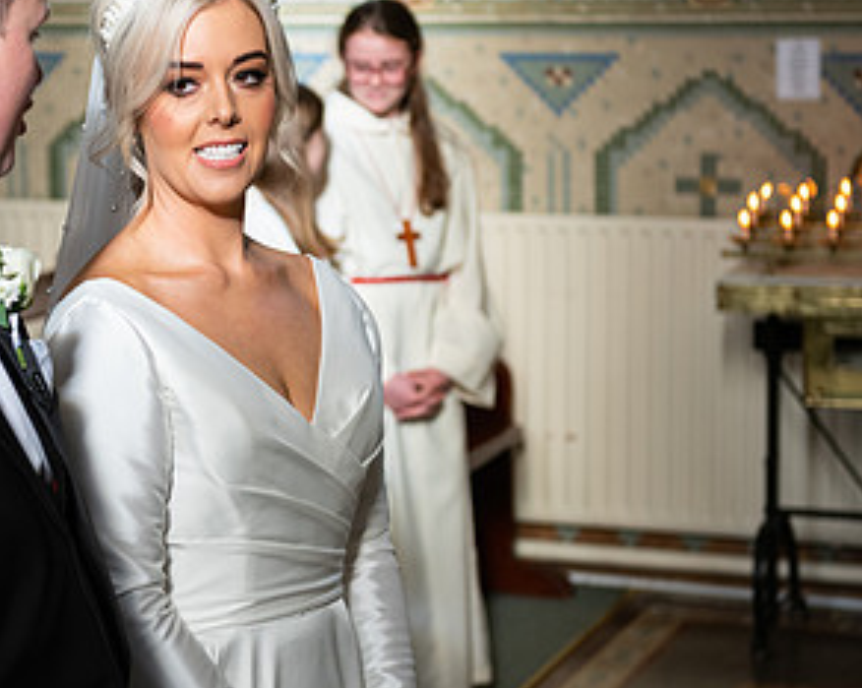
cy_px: 267
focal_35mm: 112
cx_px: 139
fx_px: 2854
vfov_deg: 13.7
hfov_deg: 17.0
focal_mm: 60
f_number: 3.5
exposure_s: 1/400
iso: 500
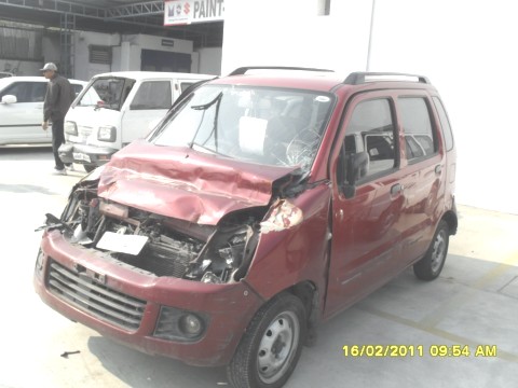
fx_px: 524
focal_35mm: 35
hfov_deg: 52.6
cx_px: 259
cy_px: 194
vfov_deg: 40.7
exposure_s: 1/180
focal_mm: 6.3
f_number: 8.4
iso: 100
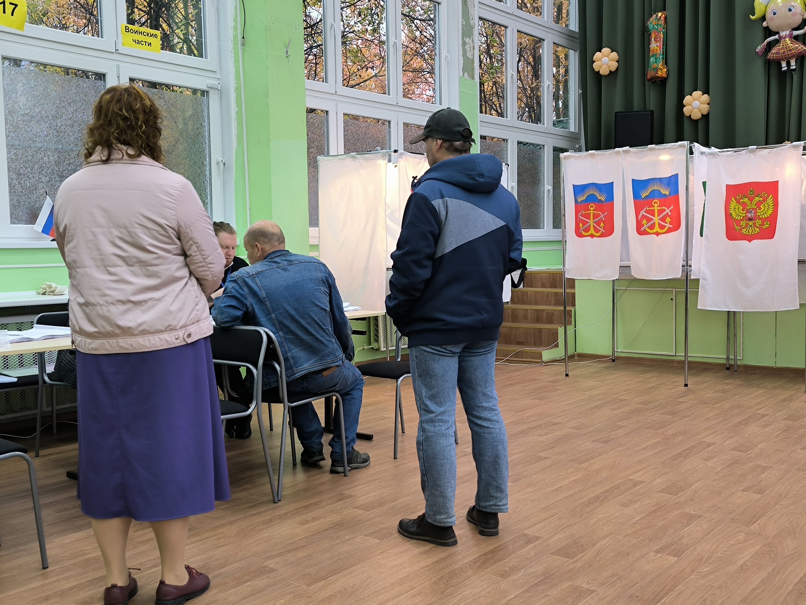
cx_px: 403
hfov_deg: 52.6
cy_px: 302
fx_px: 815
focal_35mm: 35
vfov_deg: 40.7
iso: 250
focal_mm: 6.92
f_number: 1.9
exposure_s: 1/50
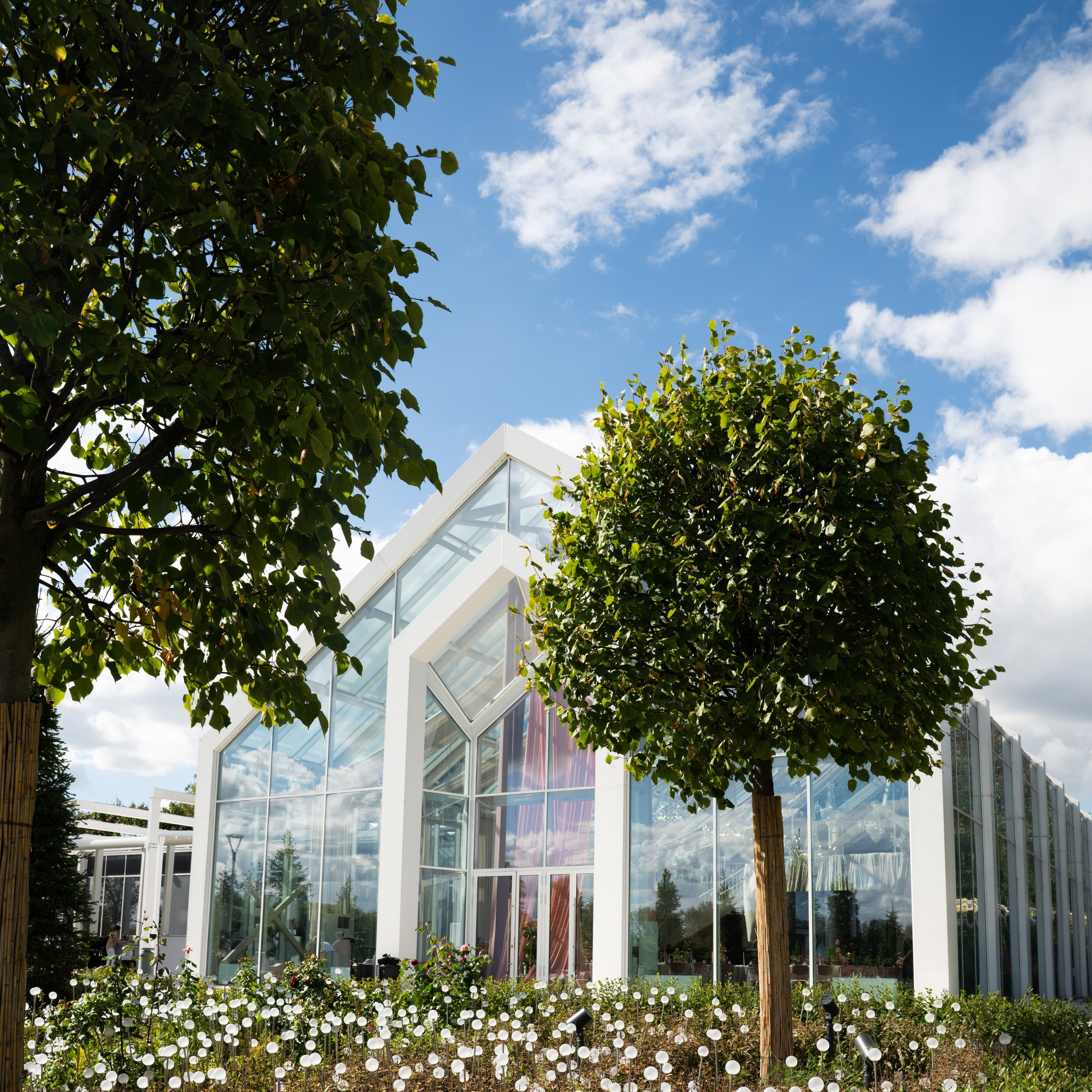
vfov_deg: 50.9
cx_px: 546
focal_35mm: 31
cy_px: 782
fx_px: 1106
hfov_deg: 52.5
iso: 125
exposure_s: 1/320
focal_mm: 24
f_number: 8
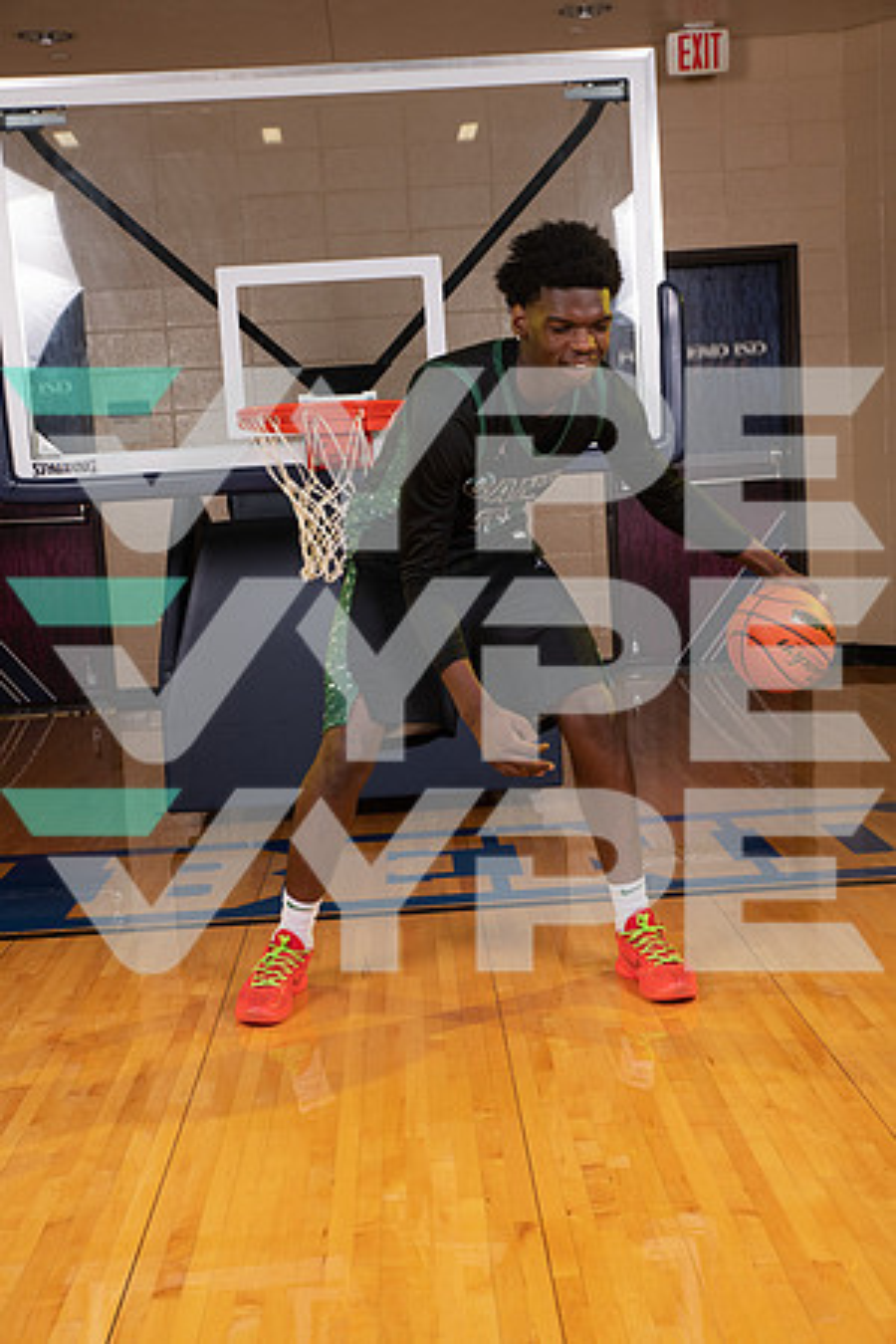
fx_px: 1717
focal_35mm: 46
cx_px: 448
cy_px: 672
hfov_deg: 29.2
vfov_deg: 42.7
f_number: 7.1
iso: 320
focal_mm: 46
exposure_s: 1/320
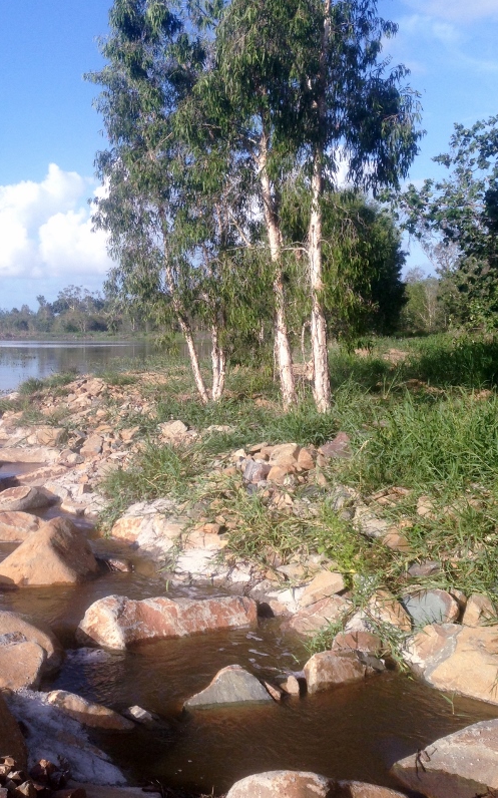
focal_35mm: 45
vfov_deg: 44.3
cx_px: 122
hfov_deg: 28.1
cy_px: 373
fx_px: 978
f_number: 2.4
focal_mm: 4.12
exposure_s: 1/1290
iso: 50
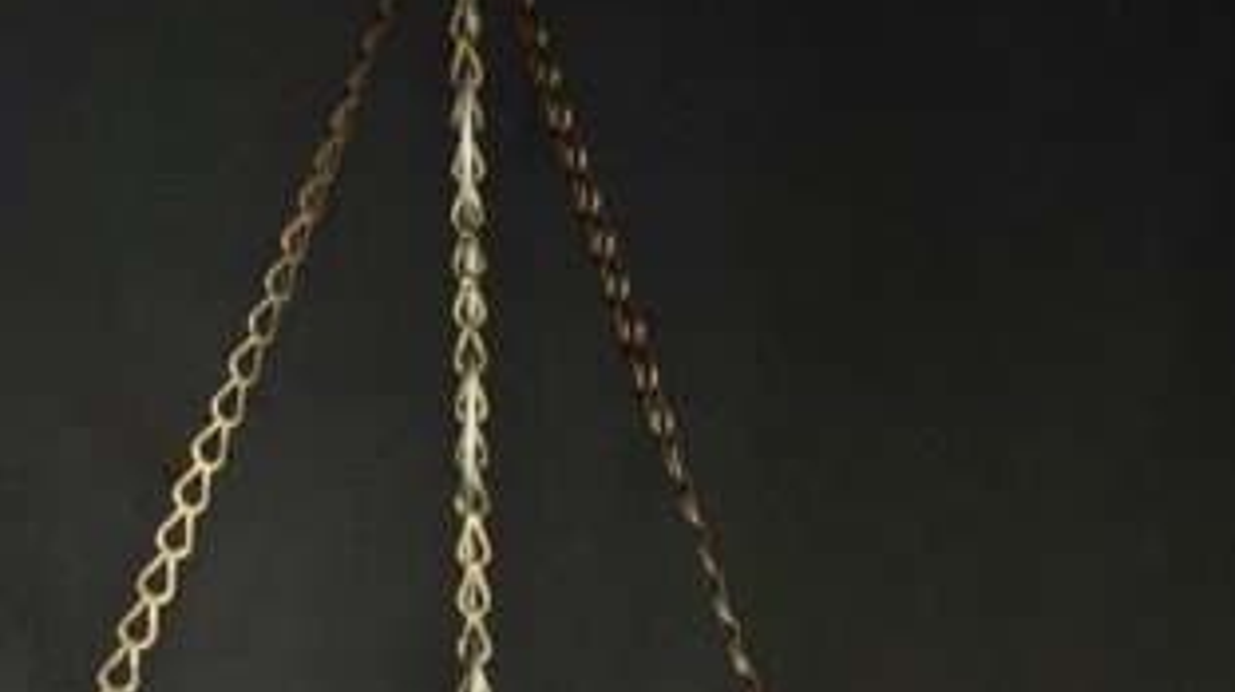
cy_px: 660
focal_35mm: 103
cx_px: 431
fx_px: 3371
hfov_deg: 20.7
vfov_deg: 11.6
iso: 800
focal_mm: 6.76
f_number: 1.78
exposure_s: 1/18
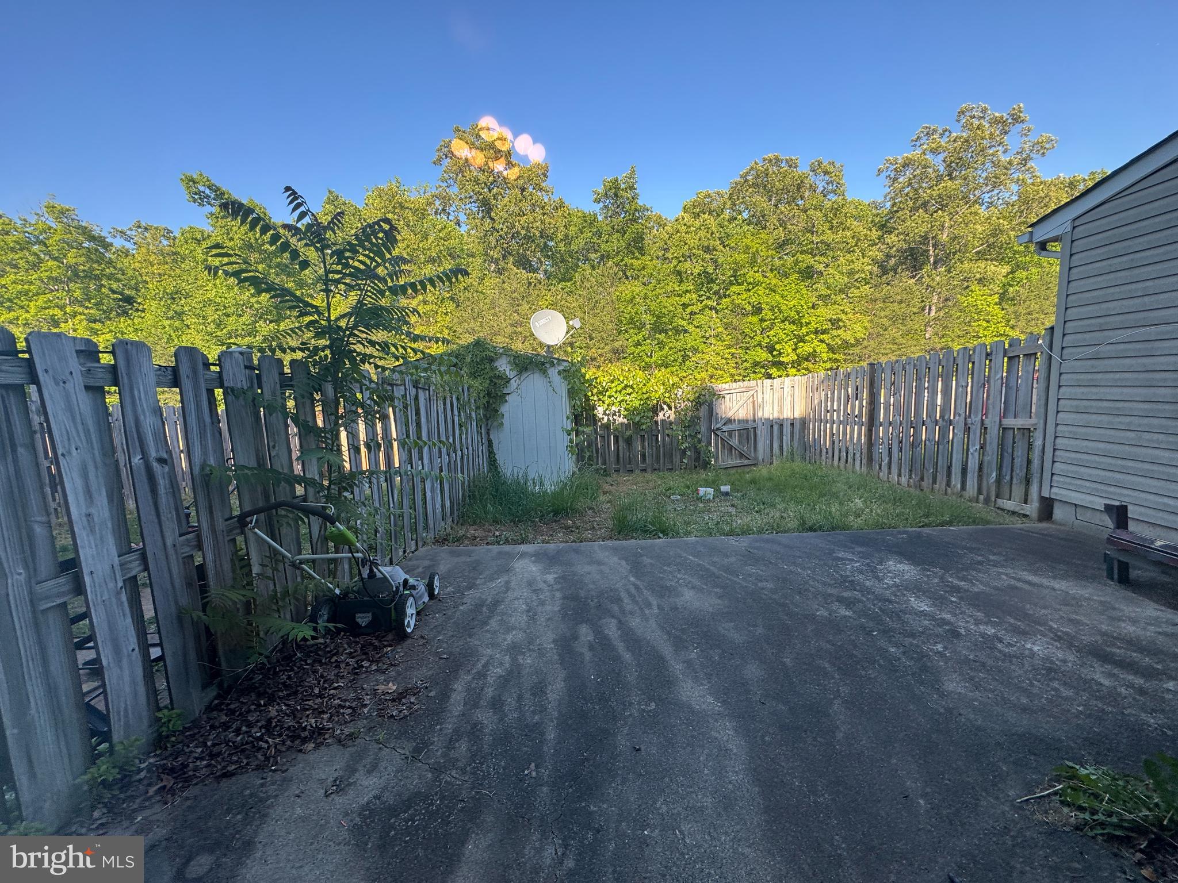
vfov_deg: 85.7
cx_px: 589
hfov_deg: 102.1
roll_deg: +1.5
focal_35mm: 14
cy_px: 442
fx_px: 476
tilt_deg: -6.4
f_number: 2.2
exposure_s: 1/251
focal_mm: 2.22
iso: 40
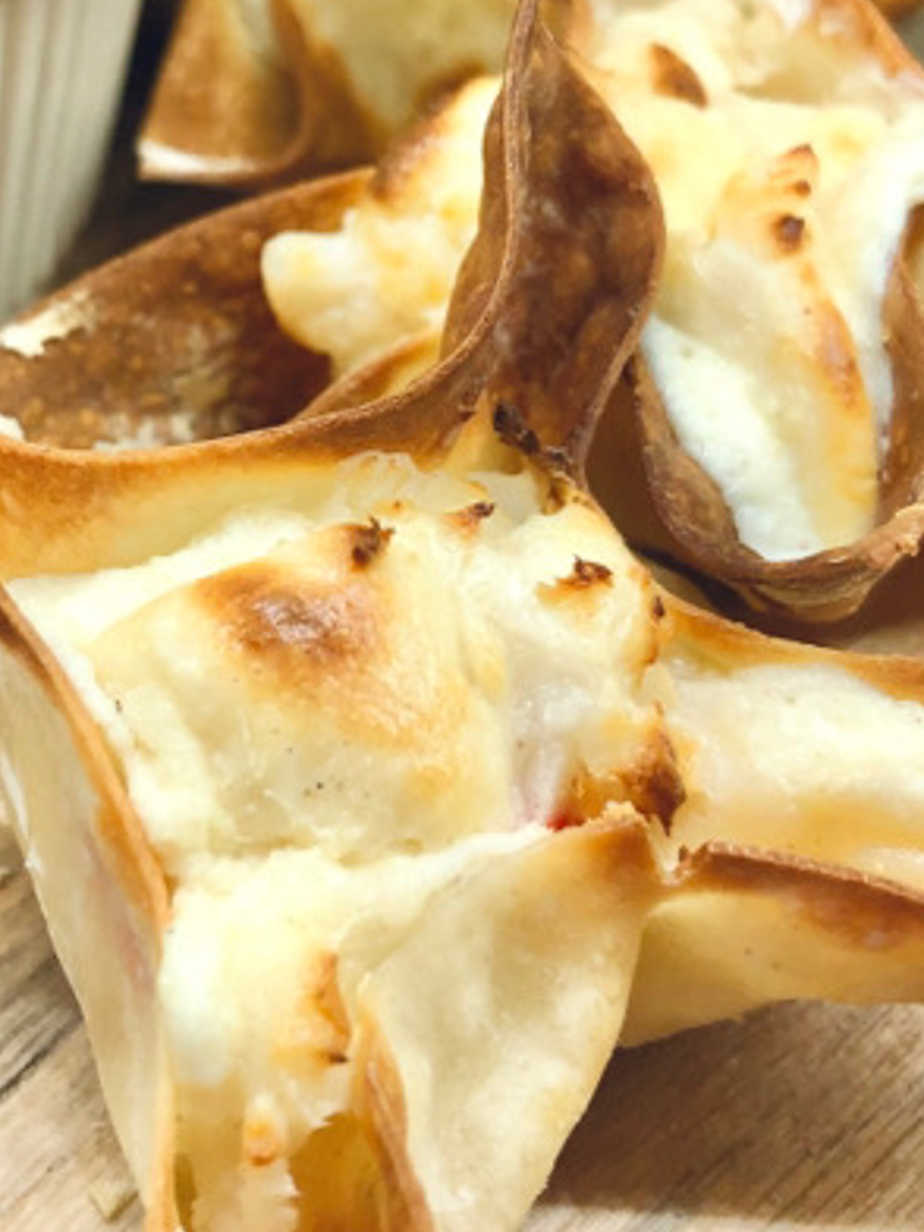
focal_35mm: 61
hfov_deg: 23.7
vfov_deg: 31.4
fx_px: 2171
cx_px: 217
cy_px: 413
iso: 50
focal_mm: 3.99
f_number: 1.8
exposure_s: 1/120
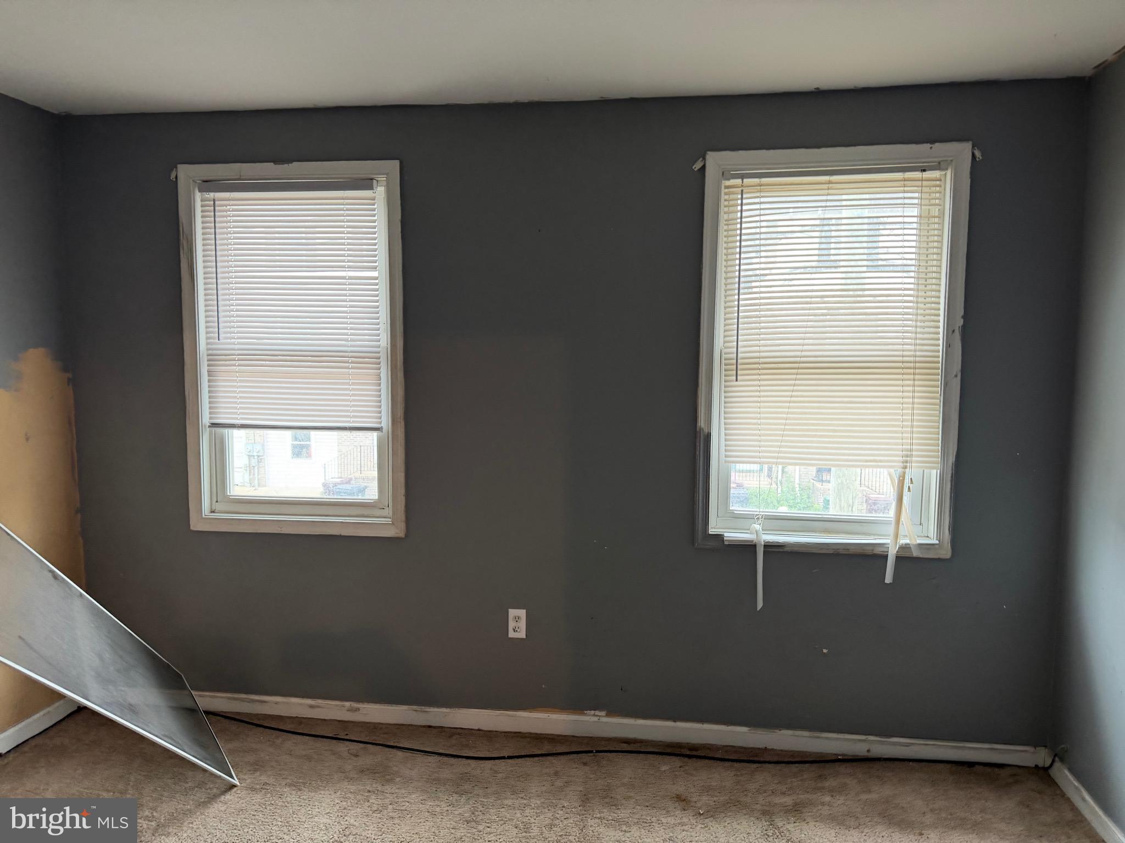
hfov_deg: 71.6
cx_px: 562
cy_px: 422
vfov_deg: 56.8
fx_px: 780
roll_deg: +0.3
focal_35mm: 24
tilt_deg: -3.8
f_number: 1.78
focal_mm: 6.76
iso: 200
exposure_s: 1/104
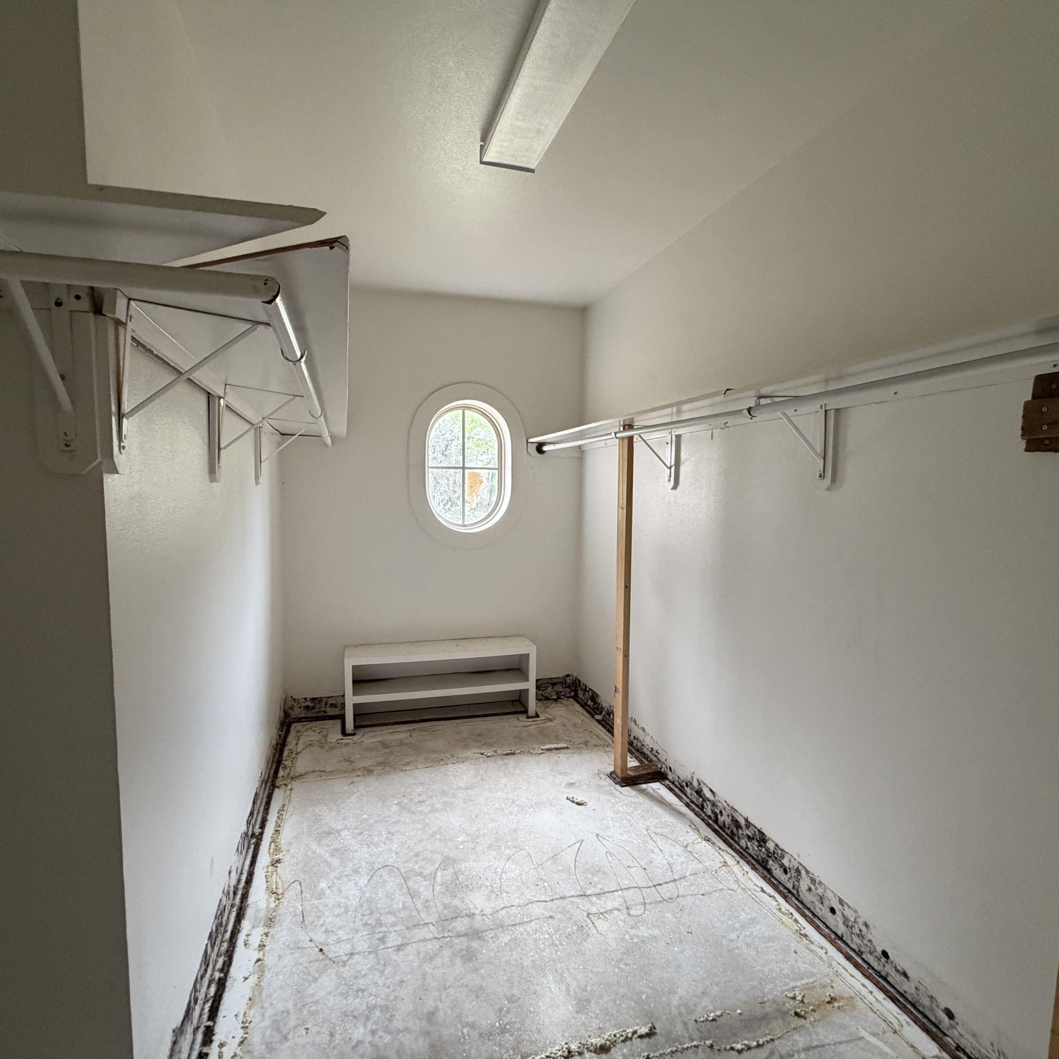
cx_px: 506
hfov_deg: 83.9
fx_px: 588
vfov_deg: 84.0
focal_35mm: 17
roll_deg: +0.4
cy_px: 541
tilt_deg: -4.3
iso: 320
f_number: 2.2
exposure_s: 1/81
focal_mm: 2.22
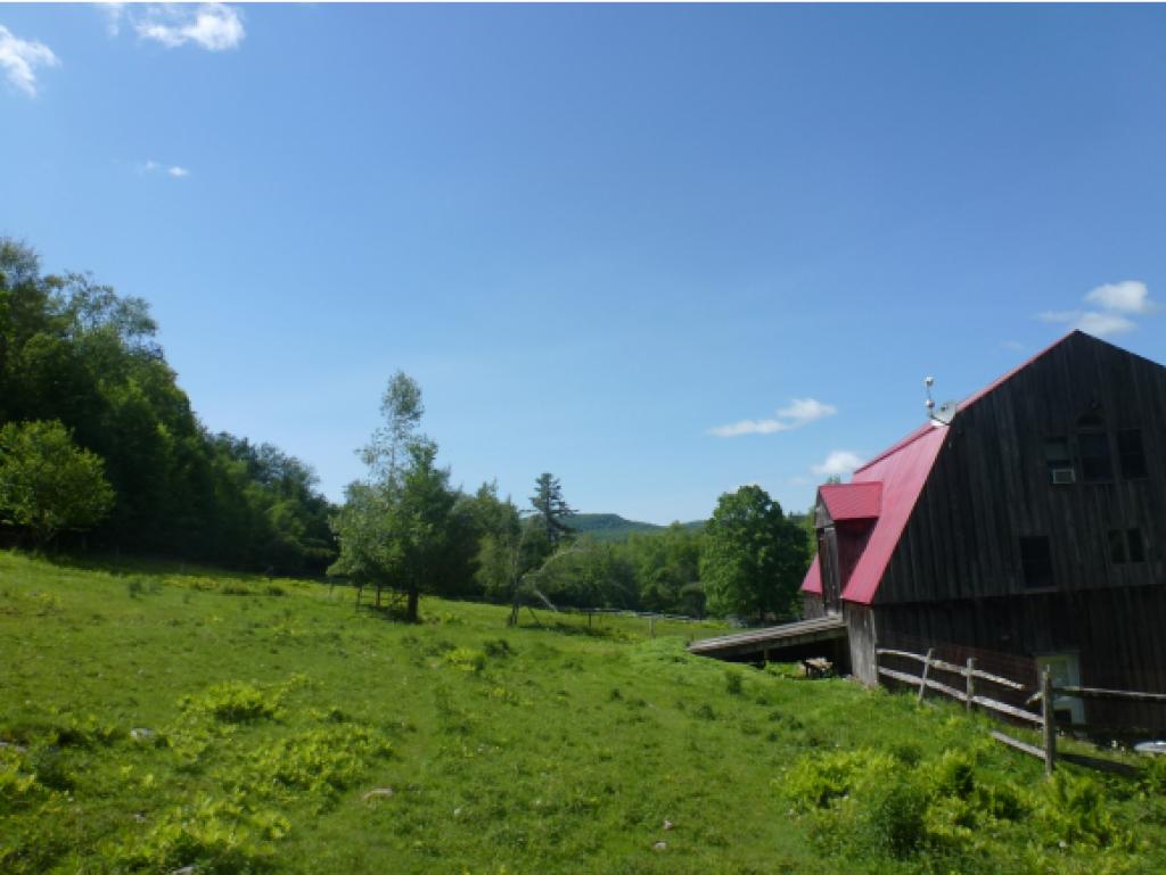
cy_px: 438
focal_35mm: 24
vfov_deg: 56.9
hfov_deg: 71.6
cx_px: 583
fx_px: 809
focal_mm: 4.3
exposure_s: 1/1600
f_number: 3.3
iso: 100
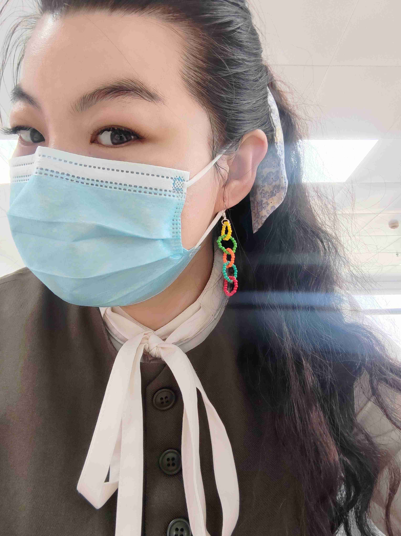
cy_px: 268
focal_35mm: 23
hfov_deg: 58.8
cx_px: 200
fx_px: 356
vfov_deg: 74.0
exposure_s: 1/50
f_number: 2.4
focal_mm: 2.66
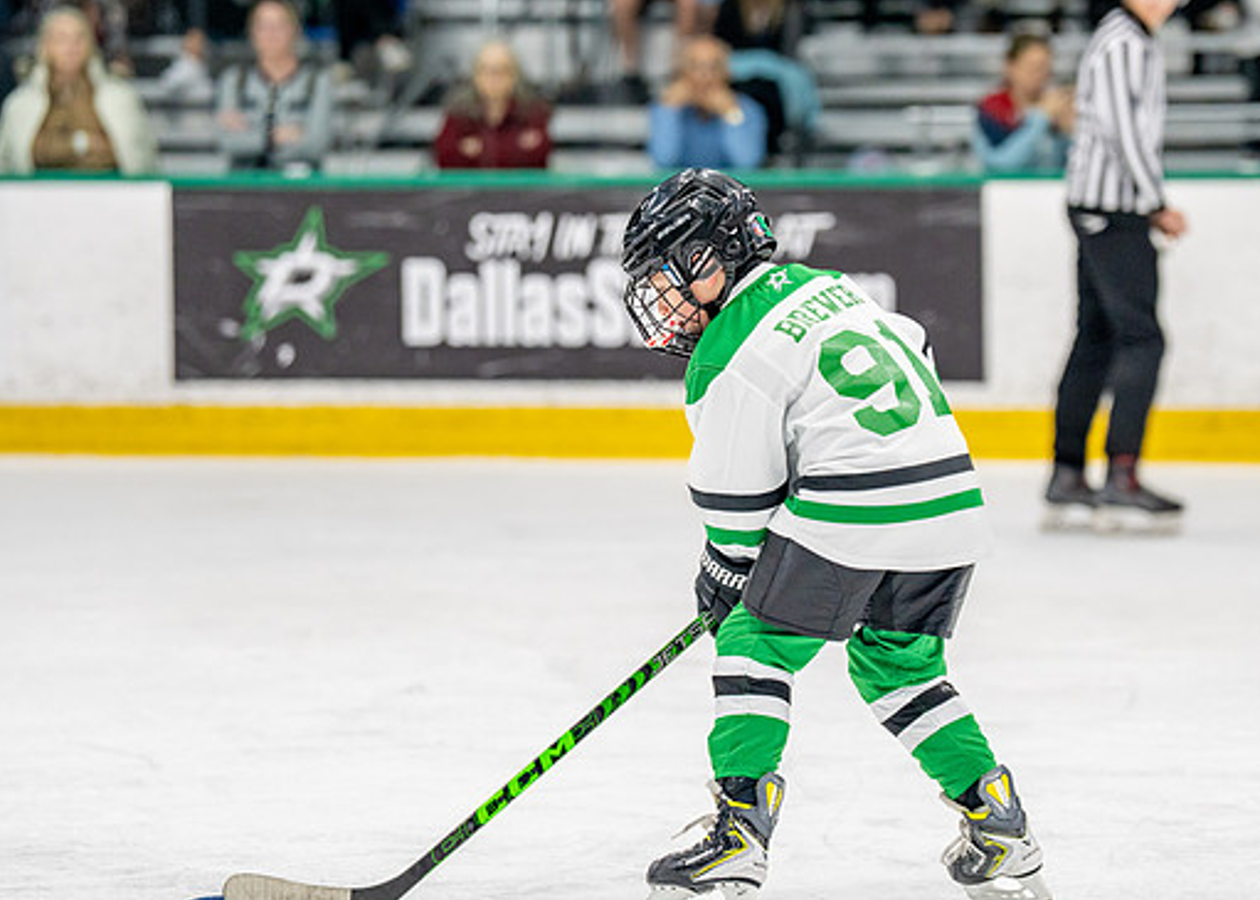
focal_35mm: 198
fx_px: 7085
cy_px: 435
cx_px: 787
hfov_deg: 10.2
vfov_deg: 7.3
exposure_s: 1/1250
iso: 1000
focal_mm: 130
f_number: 2.8
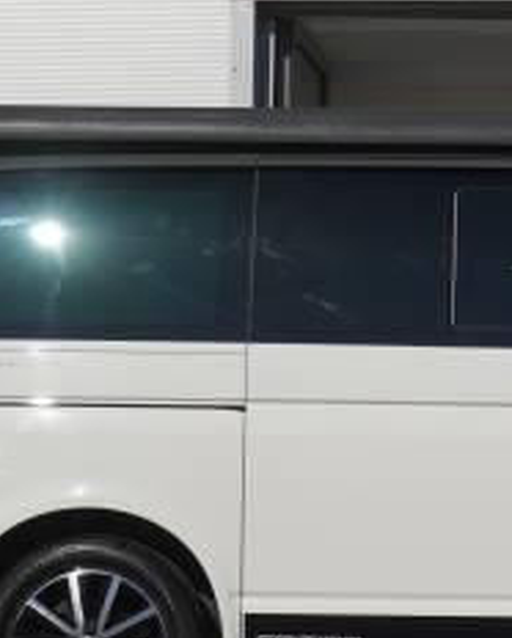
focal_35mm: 132
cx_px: 545
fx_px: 2497
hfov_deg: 11.6
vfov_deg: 14.6
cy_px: 404
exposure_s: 1/350
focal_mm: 34
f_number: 8
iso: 100
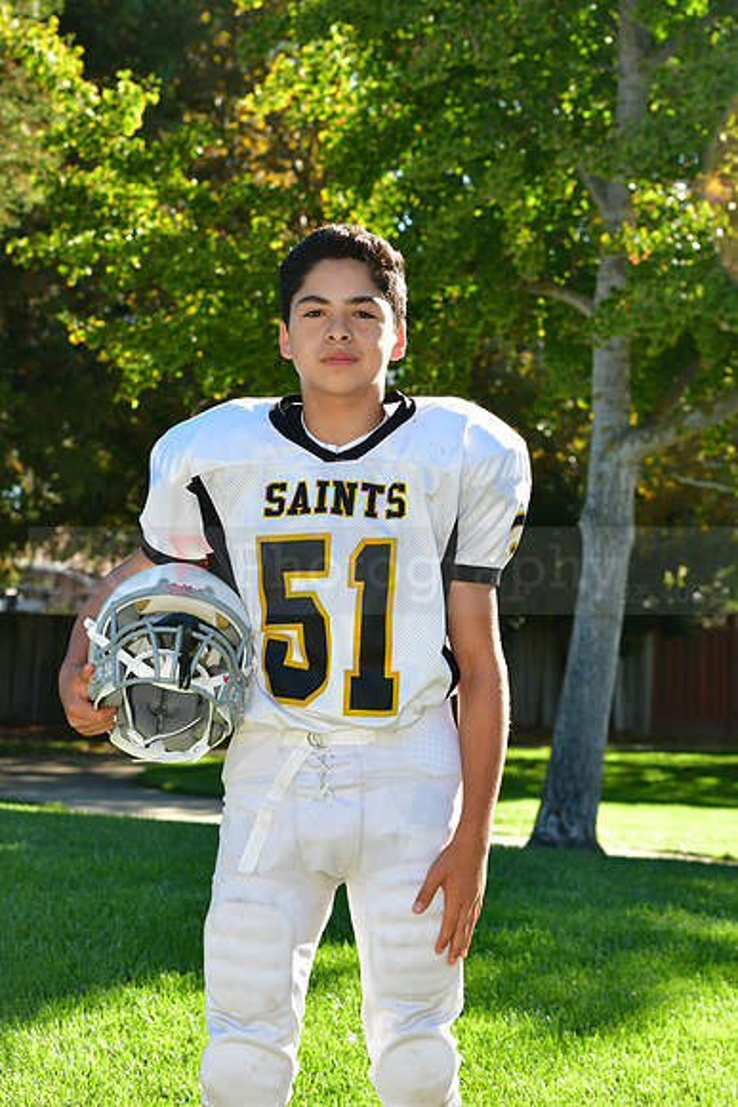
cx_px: 369
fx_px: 3227
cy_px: 554
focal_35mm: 105
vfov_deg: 19.5
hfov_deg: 13.0
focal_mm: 70
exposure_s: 1/400
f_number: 6.3
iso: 400
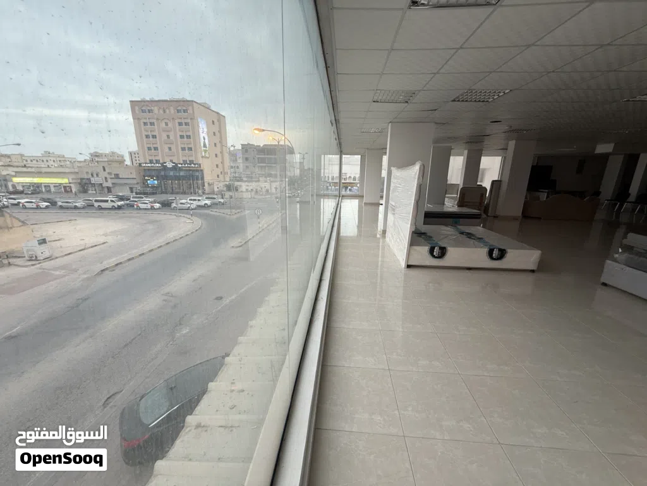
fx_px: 262
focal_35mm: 14
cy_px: 243
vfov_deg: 85.7
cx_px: 324
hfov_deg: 102.1
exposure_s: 1/100
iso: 100
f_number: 2.2
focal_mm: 2.22
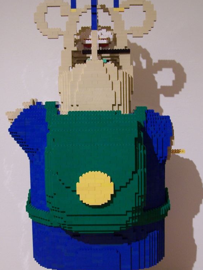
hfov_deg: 26.6
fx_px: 430
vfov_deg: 34.8
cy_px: 157
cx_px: 96
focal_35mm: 55
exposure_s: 1/2
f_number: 2.8
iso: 80
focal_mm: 6.3
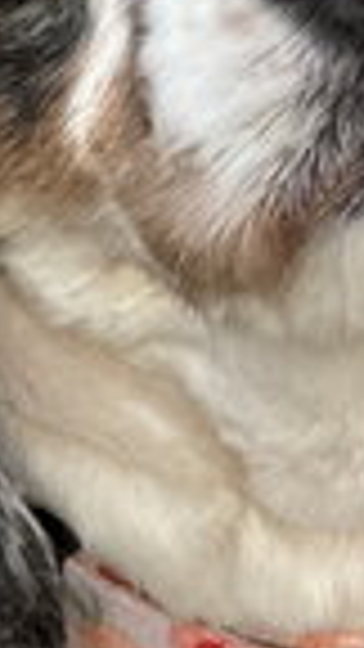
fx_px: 5988
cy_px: 477
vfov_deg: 6.2
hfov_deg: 3.5
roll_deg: +8.5
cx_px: 261
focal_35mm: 349
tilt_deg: -14.7
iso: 50
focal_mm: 9
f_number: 2.8
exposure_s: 1/121
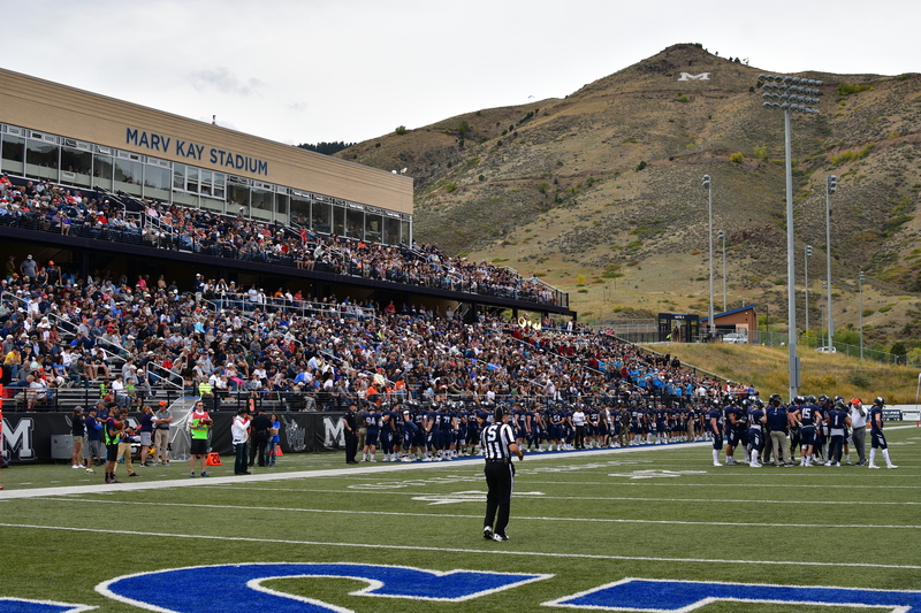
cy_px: 306
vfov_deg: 25.7
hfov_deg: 37.9
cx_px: 460
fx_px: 1343
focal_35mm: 52
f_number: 5
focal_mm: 35
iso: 250
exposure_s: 1/1250
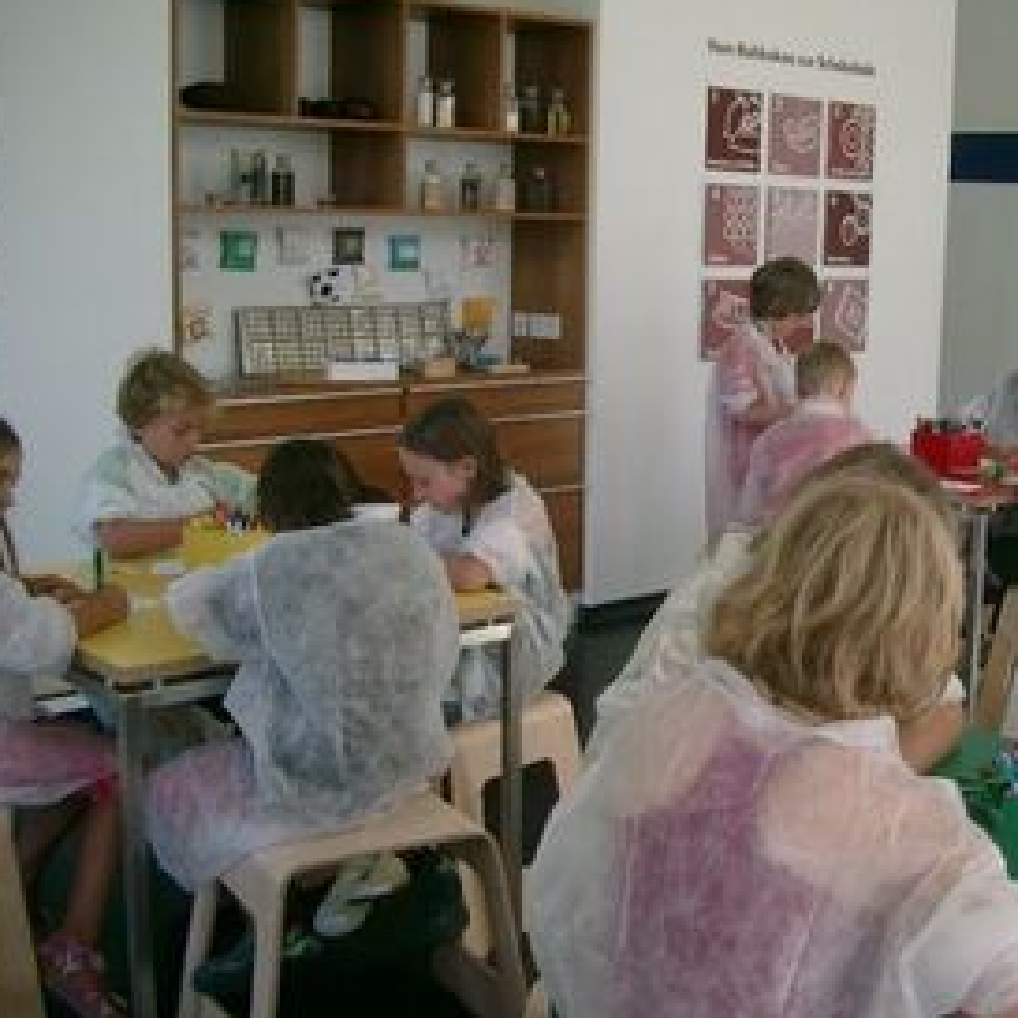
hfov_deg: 34.8
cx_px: 723
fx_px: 1597
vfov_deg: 35.3
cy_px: 537
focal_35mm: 48
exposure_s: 1/200
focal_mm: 7.6
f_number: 2.6
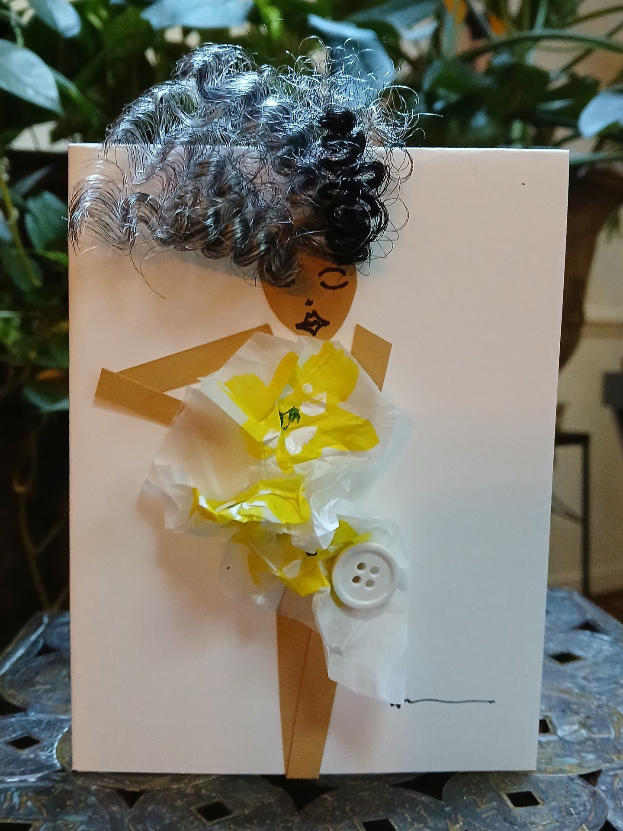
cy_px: 416
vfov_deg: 67.3
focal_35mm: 26
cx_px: 312
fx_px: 624
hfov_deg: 53.1
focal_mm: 3.98
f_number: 1.8
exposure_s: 1/20
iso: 800
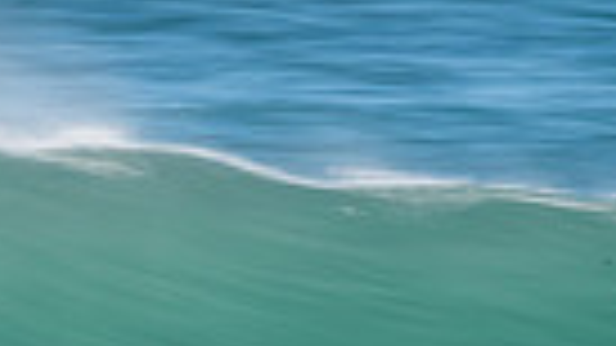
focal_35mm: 2710
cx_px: -243
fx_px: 44256
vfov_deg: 0.4
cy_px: 631
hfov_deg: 0.8
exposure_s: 1/30
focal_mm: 500
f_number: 29
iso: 64
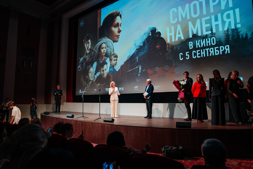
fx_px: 174
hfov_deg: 72.1
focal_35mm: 25
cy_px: 84
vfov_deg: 51.8
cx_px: 129
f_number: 2.8
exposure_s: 1/160
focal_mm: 24
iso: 1250
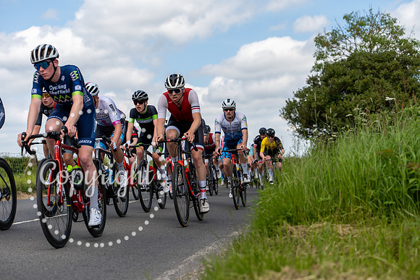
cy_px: 140
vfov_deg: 19.5
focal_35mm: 70
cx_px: 210
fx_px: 817
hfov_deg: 28.8
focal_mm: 70
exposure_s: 1/1250
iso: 100
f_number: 3.5
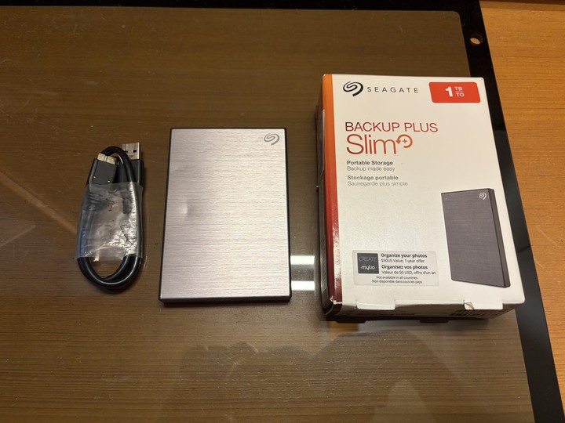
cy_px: 212
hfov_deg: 67.3
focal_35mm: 26
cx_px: 282
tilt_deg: -70.1
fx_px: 424
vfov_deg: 53.1
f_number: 1.6
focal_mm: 5.96
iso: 80
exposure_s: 1/60
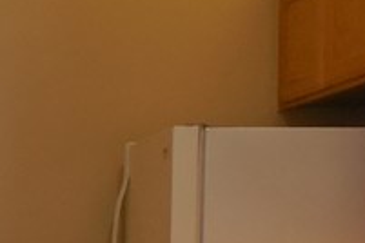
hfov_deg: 13.0
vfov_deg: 8.9
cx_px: -218
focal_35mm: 148
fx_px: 1500
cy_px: 423
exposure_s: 1/30
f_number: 3.5
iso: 280
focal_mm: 5
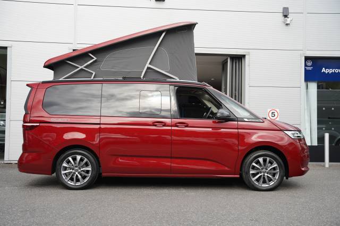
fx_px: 401
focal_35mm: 42
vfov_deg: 31.5
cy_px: 113
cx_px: 170
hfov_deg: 45.9
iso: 100
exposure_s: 1/160
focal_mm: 42.5
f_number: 4
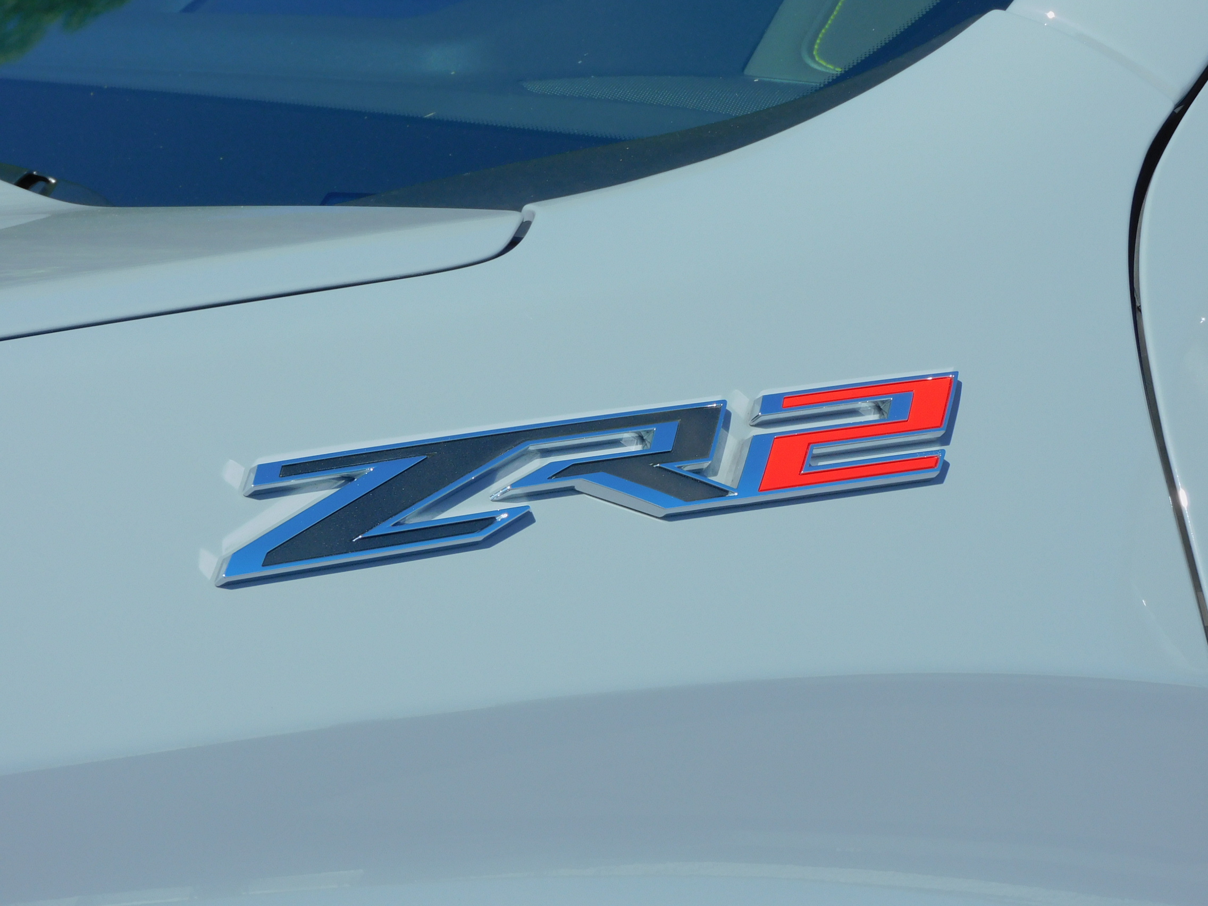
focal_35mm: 180
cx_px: 604
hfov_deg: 11.0
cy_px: 453
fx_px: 6281
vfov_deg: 8.2
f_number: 5.3
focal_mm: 32.2
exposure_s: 1/500
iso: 125
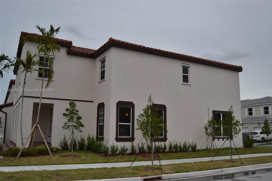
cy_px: 90
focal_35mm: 33
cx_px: 136
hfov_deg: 57.2
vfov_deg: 40.0
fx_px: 249
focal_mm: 22
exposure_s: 1/3200
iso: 400
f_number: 3.5
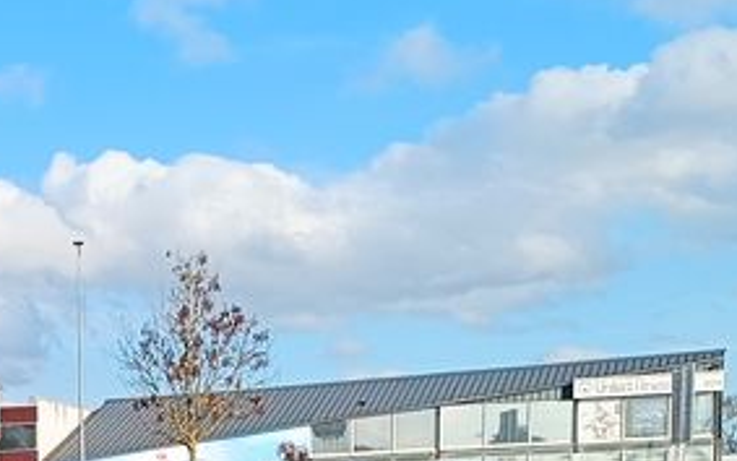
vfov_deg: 13.1
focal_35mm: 90
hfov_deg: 21.1
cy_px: 831
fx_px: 1808
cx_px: -195
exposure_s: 1/707
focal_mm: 5.59
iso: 50
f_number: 1.88
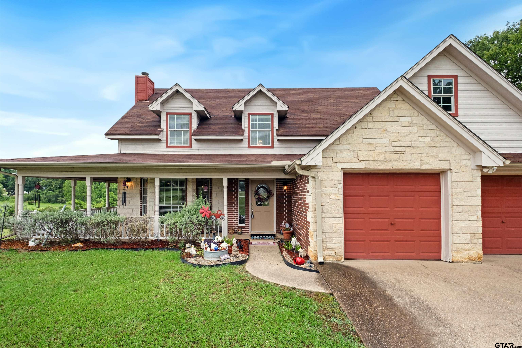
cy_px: 174
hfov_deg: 93.3
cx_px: 261
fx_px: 246
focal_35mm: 17
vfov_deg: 70.4
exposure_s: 1/125
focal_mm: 11
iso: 160
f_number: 6.4
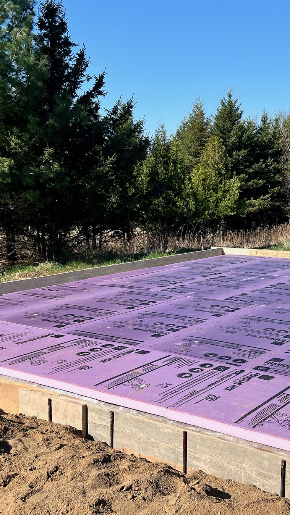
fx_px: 588
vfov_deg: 47.3
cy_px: 279
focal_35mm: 43
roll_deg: +0.5
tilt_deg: -8.9
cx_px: 222
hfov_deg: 27.3
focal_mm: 5.7
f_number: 1.5
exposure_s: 1/3831
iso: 50
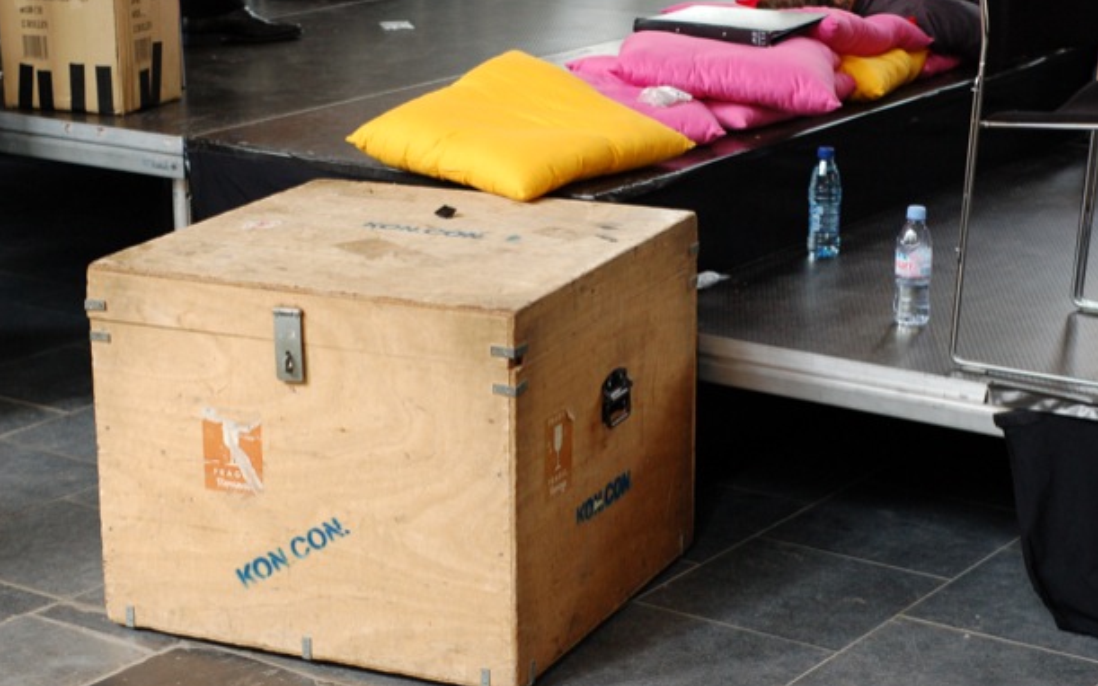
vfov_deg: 16.3
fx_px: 2394
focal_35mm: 80
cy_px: 347
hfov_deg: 25.8
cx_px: 561
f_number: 4.5
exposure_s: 1/80
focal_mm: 50
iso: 800
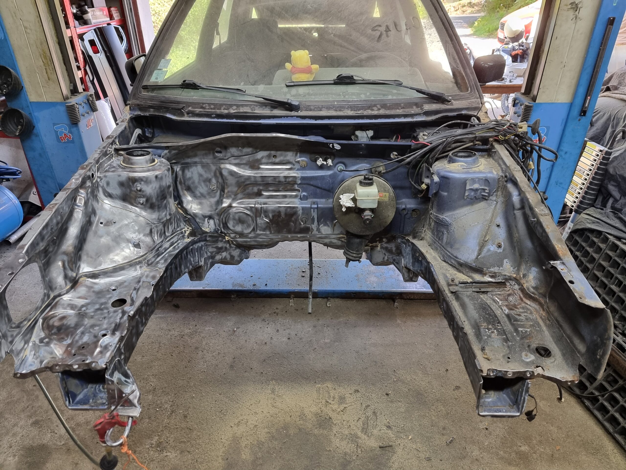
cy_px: 235
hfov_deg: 71.6
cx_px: 313
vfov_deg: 56.8
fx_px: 434
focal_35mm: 24
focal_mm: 6.7
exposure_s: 1/100
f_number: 1.8
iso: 250
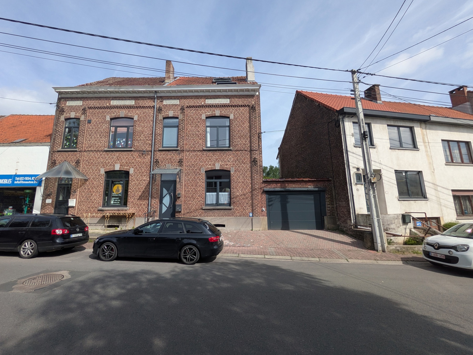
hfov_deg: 98.1
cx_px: 227
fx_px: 205
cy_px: 169
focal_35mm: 15
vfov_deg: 81.7
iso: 51
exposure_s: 1/1689
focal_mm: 1.83
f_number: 2.2
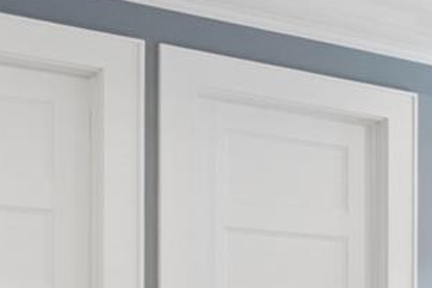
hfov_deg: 17.1
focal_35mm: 93
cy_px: 345
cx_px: 826
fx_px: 1115
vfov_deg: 14.2
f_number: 11
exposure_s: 1/3.33
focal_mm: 9.1
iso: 320
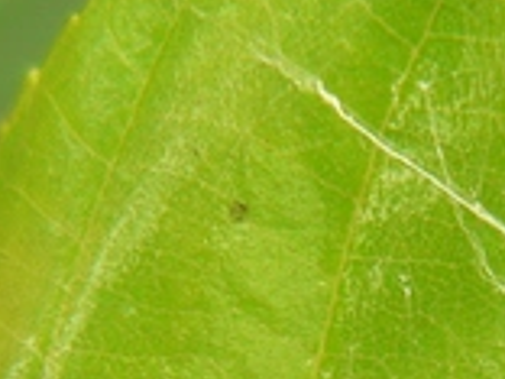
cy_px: 457
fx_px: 5383
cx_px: 437
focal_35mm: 369
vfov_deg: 4.0
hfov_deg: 5.4
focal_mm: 15
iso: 100
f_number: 2.8
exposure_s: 1/125
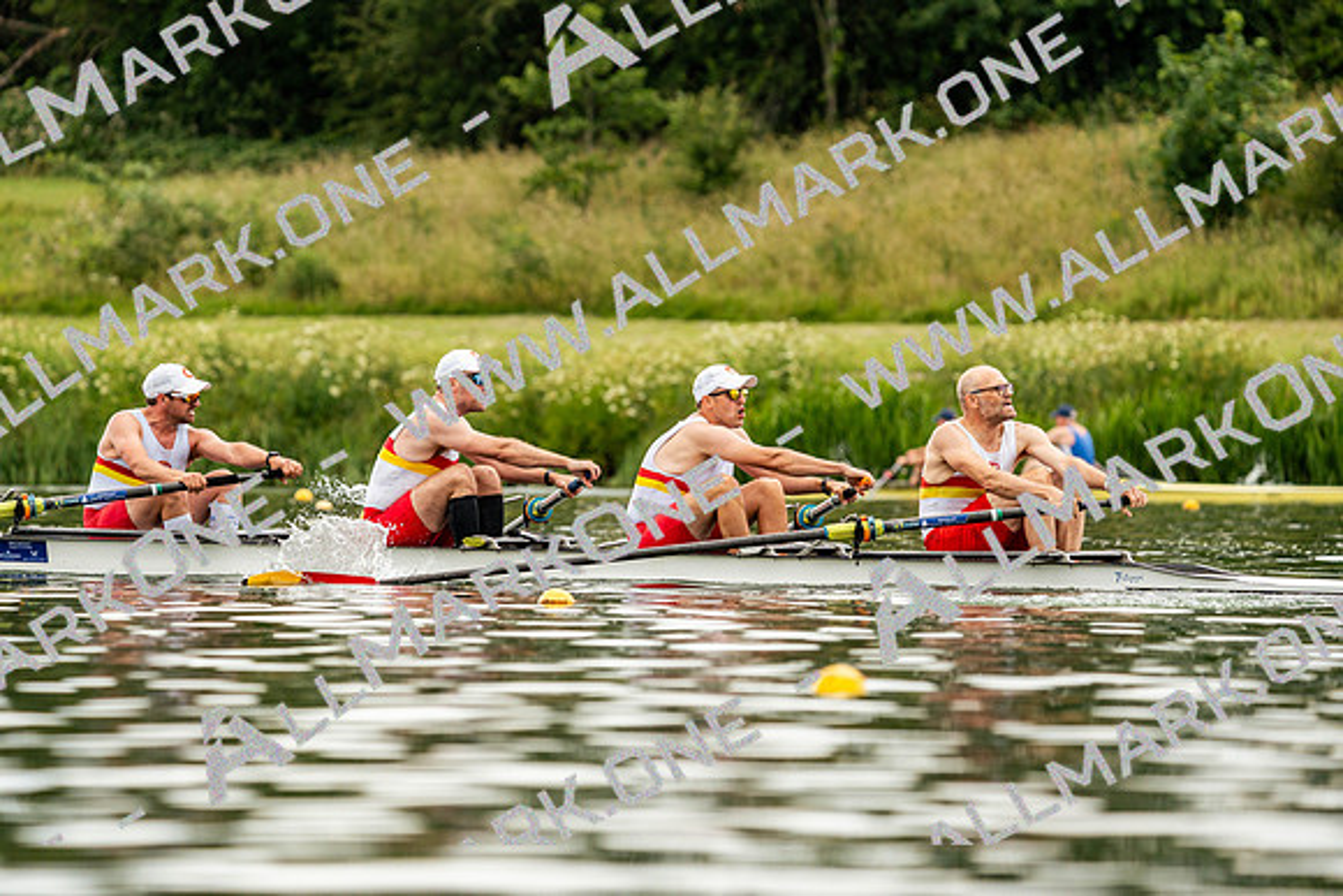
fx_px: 13955
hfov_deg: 5.5
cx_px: 672
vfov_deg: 3.7
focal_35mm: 374
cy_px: 448
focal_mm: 374
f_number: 6.3
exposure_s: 1/2000
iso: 640
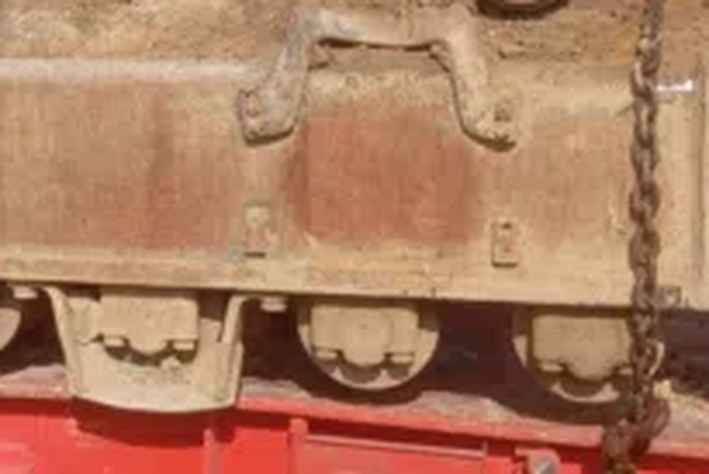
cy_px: 38
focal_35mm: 91
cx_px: -21
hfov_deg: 21.5
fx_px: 1793
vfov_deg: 14.9
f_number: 1.8
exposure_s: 1/826
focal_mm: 4.22
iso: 53
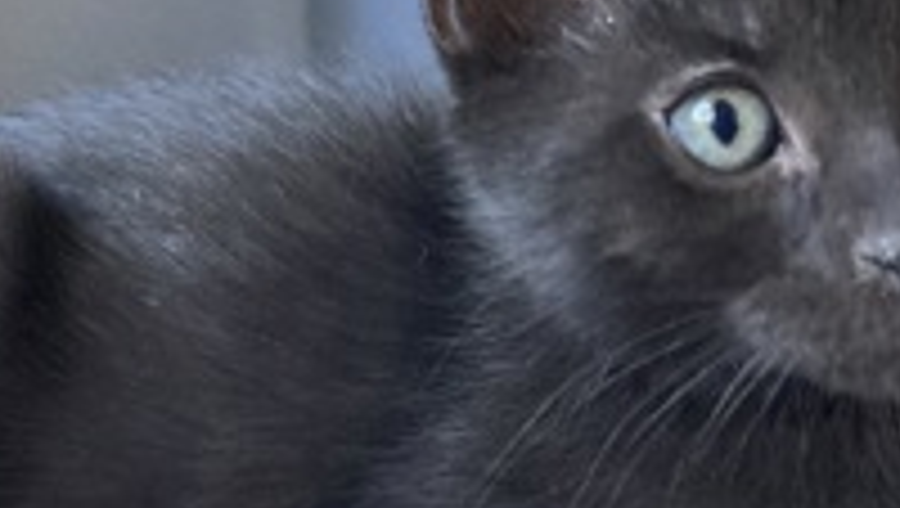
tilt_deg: -7.3
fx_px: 1529
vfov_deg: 18.9
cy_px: 294
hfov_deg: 32.8
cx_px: 500
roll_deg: +0.4
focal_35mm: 64
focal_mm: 3.99
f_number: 1.8
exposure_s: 1/40
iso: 320
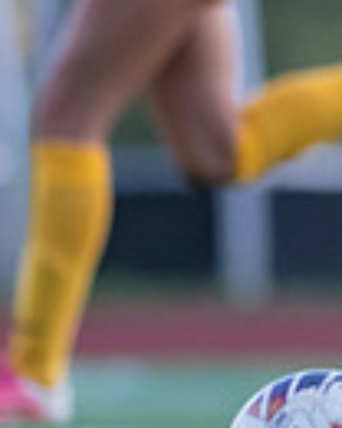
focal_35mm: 2117
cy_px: -321
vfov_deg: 0.9
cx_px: 751
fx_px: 26785
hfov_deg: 0.7
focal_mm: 300
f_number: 2.8
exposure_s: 1/1600
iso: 900
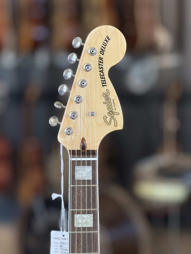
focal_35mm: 100
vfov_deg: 19.6
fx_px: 736
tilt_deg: -5.9
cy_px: 127
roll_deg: -0.1
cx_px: 96
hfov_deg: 14.8
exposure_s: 1/121
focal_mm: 16.89
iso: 320
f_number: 2.8
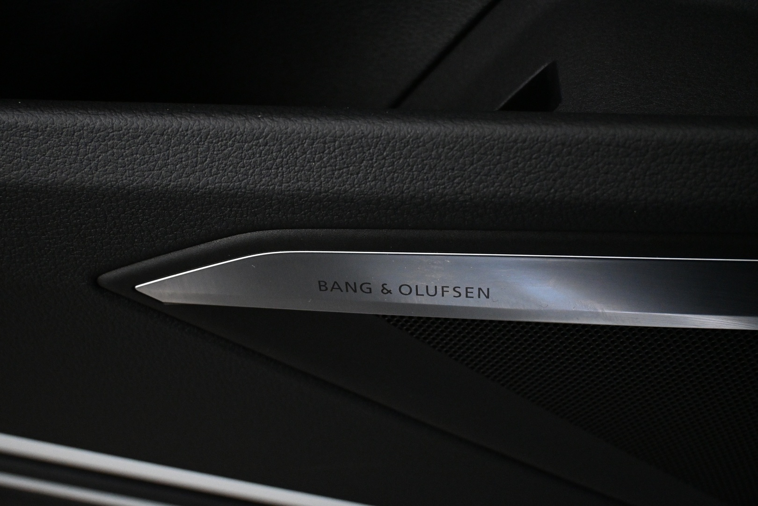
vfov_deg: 31.9
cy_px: 253
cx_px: 379
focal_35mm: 42
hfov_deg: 46.4
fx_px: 884
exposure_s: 1/50
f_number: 4.5
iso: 4000
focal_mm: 28
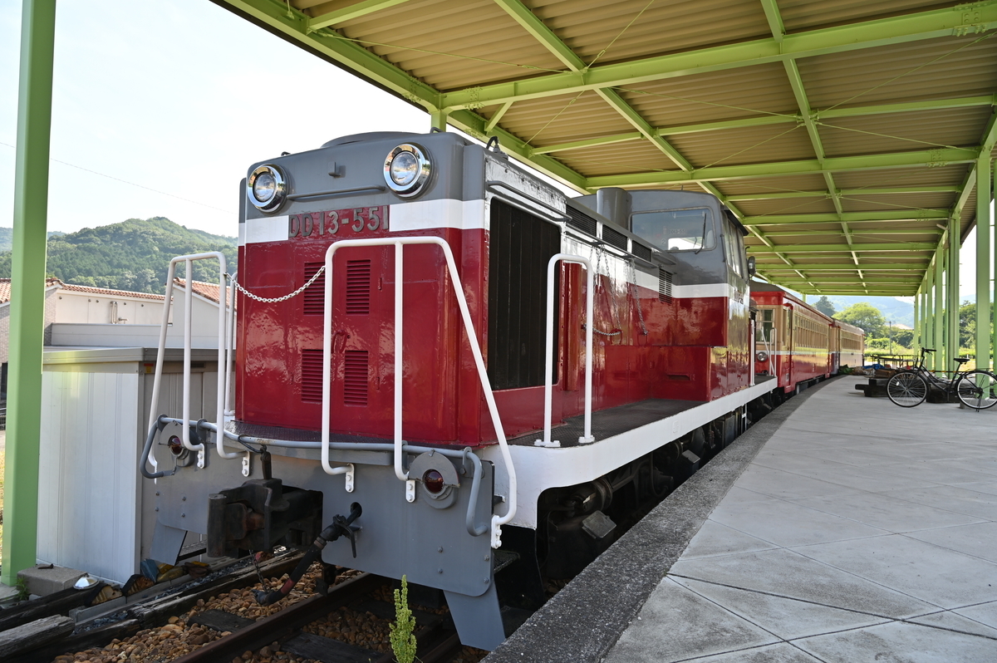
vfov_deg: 53.1
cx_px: 498
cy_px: 332
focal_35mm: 24
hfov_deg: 73.8
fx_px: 664
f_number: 5.6
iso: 140
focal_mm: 24
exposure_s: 1/250
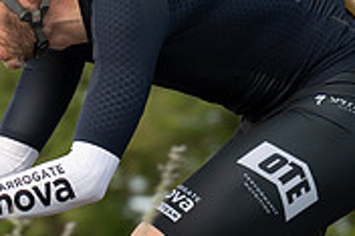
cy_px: 120
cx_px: 233
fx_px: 6926
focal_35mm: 703
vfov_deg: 2.0
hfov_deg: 2.9
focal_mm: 106
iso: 400
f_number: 4
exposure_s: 1/1000
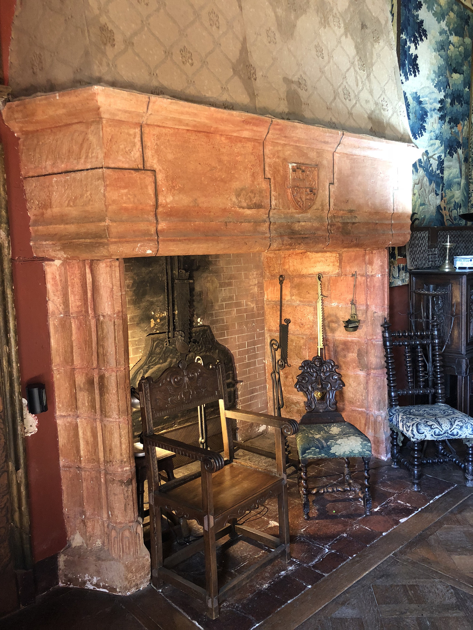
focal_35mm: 28
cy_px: 315
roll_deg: +2.2
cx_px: 236
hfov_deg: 49.7
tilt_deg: -5.6
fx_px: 510
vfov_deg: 63.4
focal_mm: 4
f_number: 1.8
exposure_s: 1/9
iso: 100
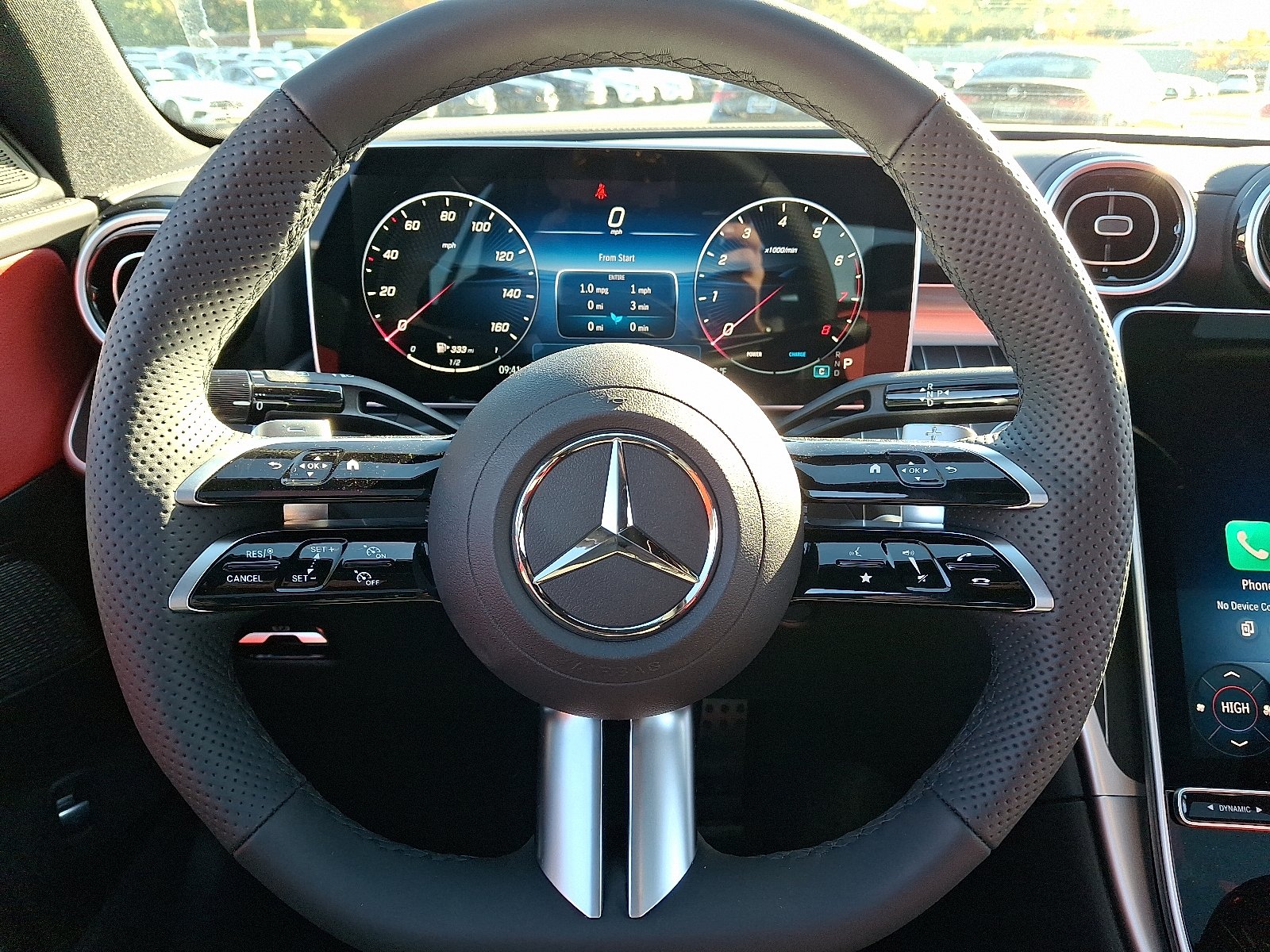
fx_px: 917
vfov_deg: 54.9
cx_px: 635
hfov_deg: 69.4
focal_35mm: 25
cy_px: 476
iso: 36
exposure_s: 1/120
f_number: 1.8
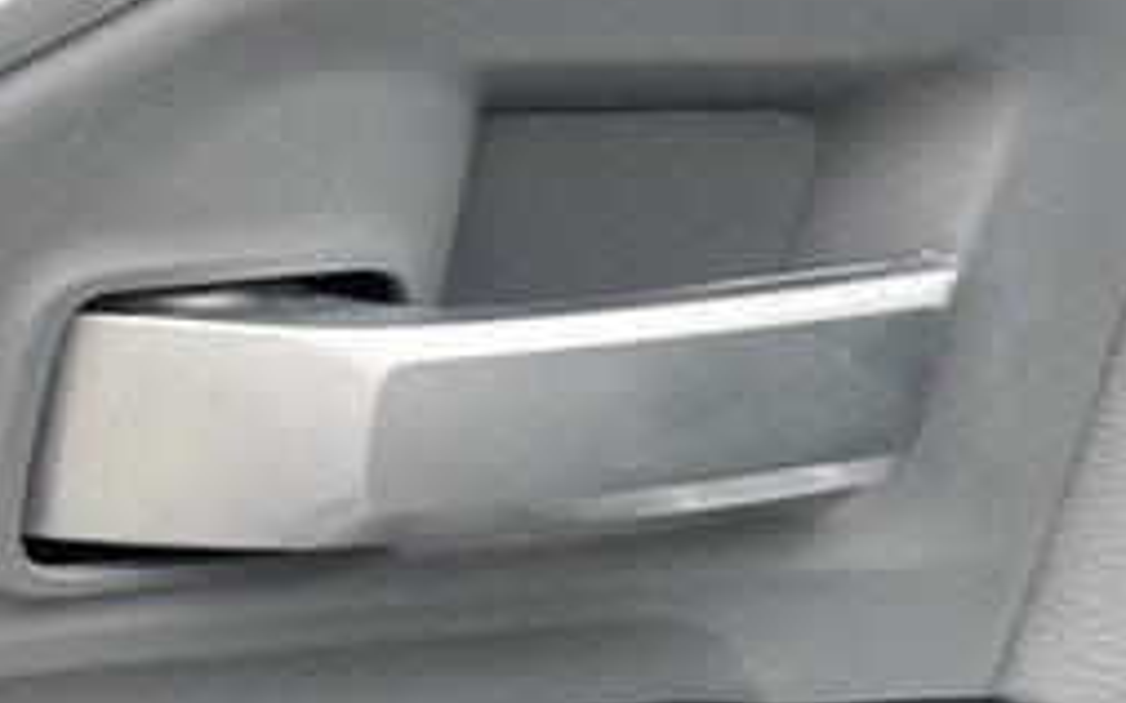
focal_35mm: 103
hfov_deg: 18.6
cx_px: -396
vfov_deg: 12.4
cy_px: 819
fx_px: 3160
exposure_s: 1/178
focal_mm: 6.76
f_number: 1.78
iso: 80
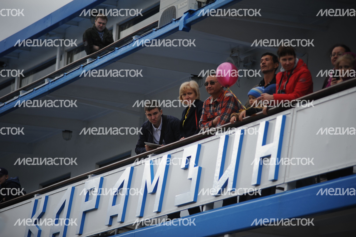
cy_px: 118
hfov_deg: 11.1
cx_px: 178
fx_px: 1828
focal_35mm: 185
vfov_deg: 7.4
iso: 200
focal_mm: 185
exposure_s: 1/2500
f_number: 2.8
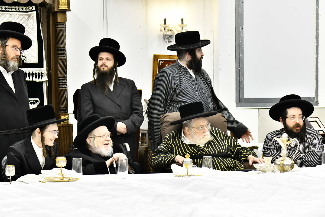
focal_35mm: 122
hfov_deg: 16.8
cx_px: 162
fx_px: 1101
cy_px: 108
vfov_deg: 11.2
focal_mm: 122
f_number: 5.6
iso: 3200
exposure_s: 1/250
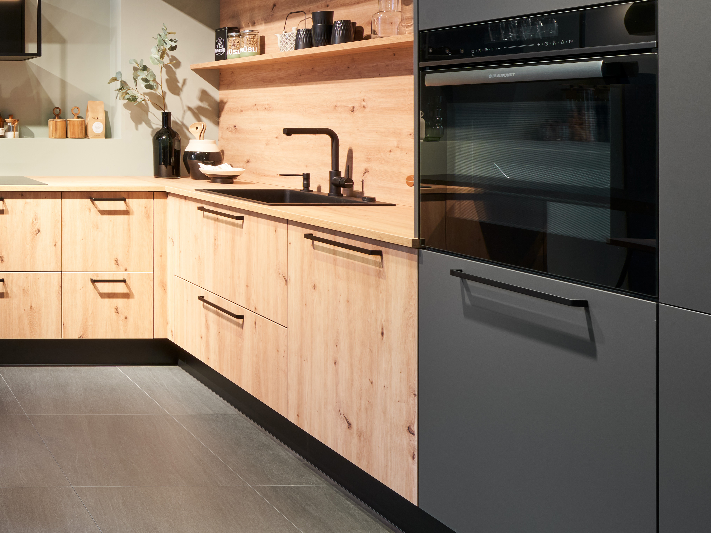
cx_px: -126
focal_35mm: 35
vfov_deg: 39.3
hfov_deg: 39.4
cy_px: 116
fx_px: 719
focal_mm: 14
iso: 100
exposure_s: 2.5
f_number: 11
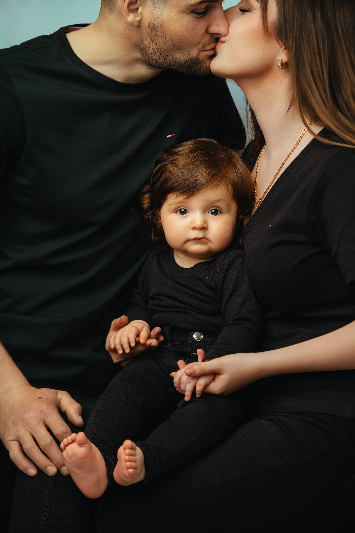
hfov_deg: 12.8
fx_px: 1583
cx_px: 178
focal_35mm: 107
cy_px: 266
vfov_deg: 19.1
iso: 100
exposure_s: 1/125
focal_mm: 107
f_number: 4
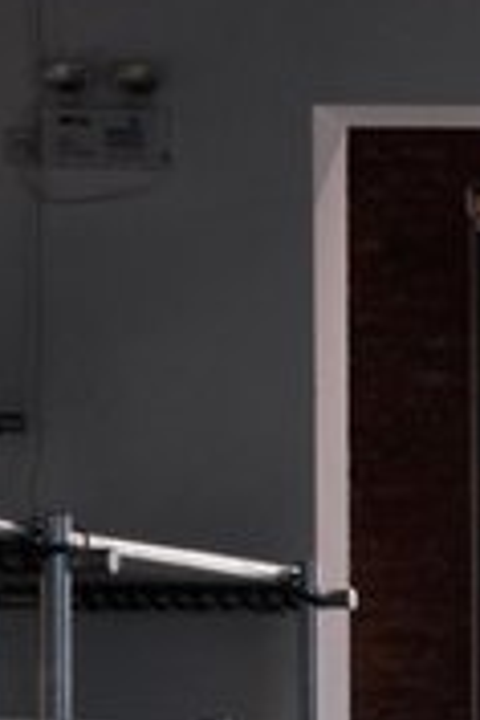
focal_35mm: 149
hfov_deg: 7.9
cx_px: 1452
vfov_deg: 13.4
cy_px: 832
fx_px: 2980
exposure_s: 1/8
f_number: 8
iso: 400
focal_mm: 22.3
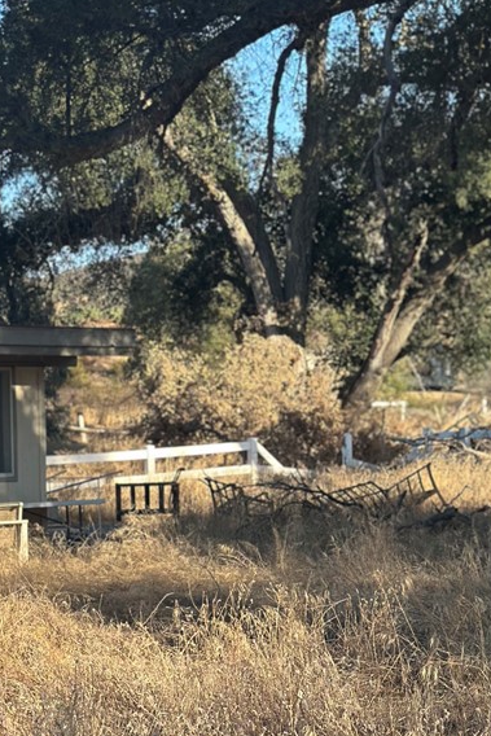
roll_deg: +2.0
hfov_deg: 15.2
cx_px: 339
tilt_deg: +4.0
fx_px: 1840
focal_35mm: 90
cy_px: 381
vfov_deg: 22.6
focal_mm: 6.86
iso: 80
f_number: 1.78
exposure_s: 1/1751
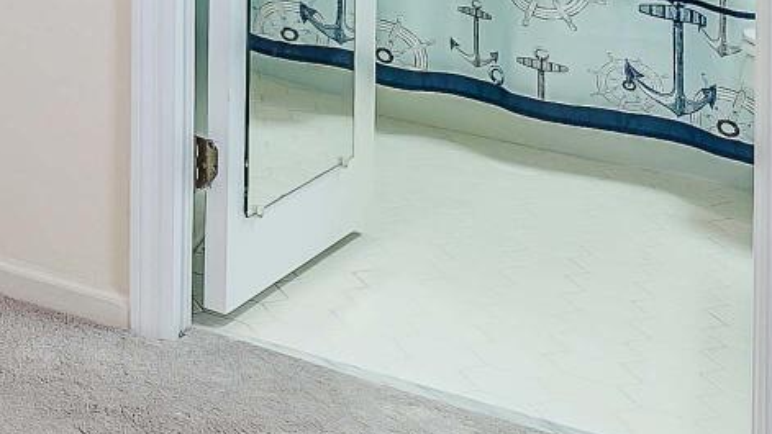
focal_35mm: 80
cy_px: -488
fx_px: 1638
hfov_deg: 17.6
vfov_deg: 12.8
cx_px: -820
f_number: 5.6
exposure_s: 1/10
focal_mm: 12
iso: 100
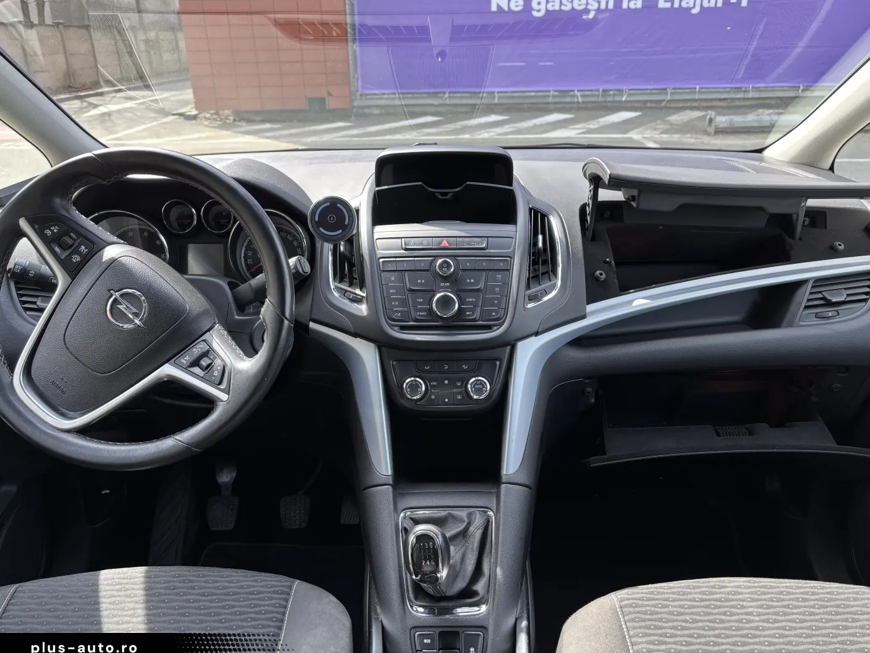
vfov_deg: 51.3
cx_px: 438
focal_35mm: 27
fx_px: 679
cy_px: 325
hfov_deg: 65.3
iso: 32
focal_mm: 5.96
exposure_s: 1/121
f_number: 1.6
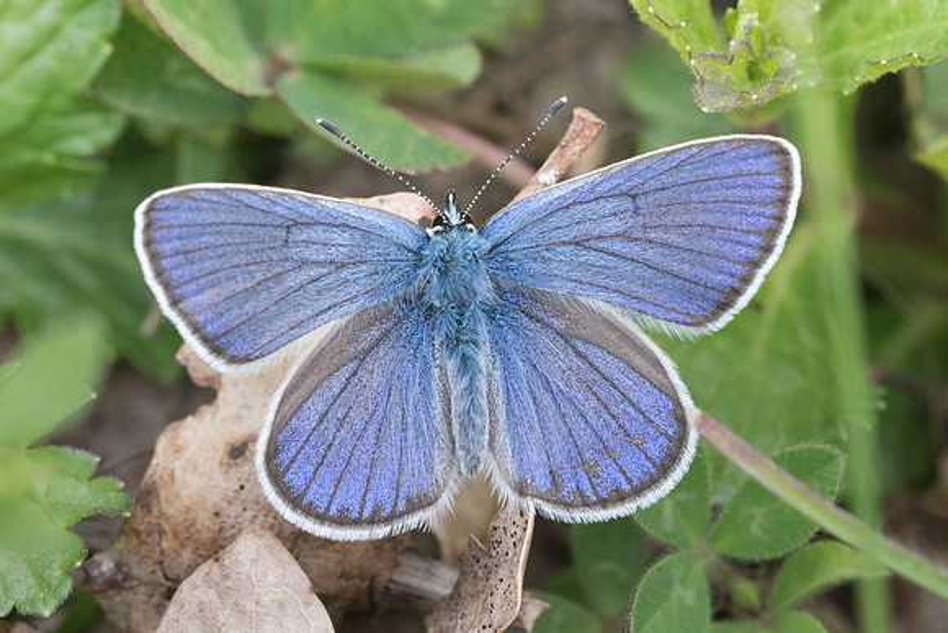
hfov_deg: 4.2
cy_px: 375
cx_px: 487
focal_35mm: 489
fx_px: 12876
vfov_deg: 2.8
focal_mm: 150
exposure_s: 1/400
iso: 800
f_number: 10
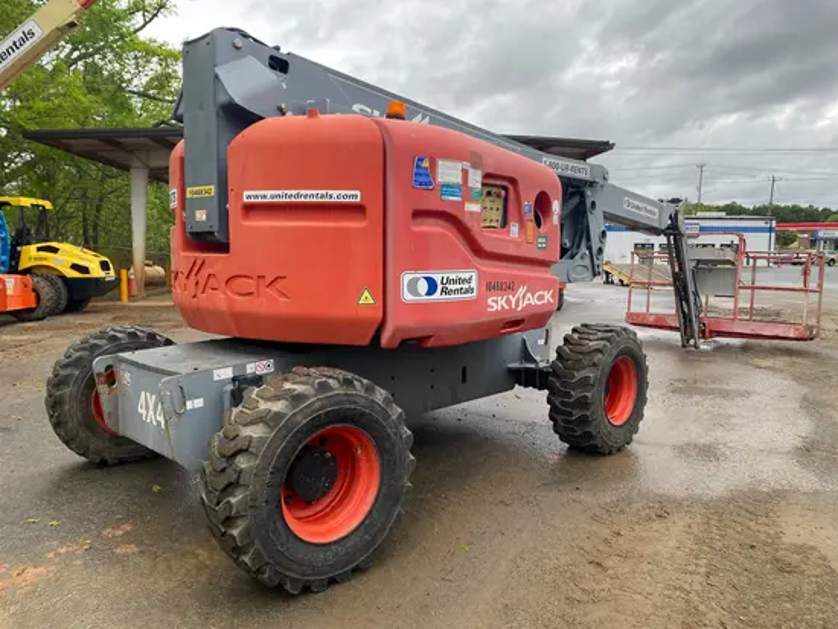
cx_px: 419
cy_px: 314
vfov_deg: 53.1
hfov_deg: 67.3
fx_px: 630
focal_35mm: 26
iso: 32
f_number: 1.8
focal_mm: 4.25
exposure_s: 1/130
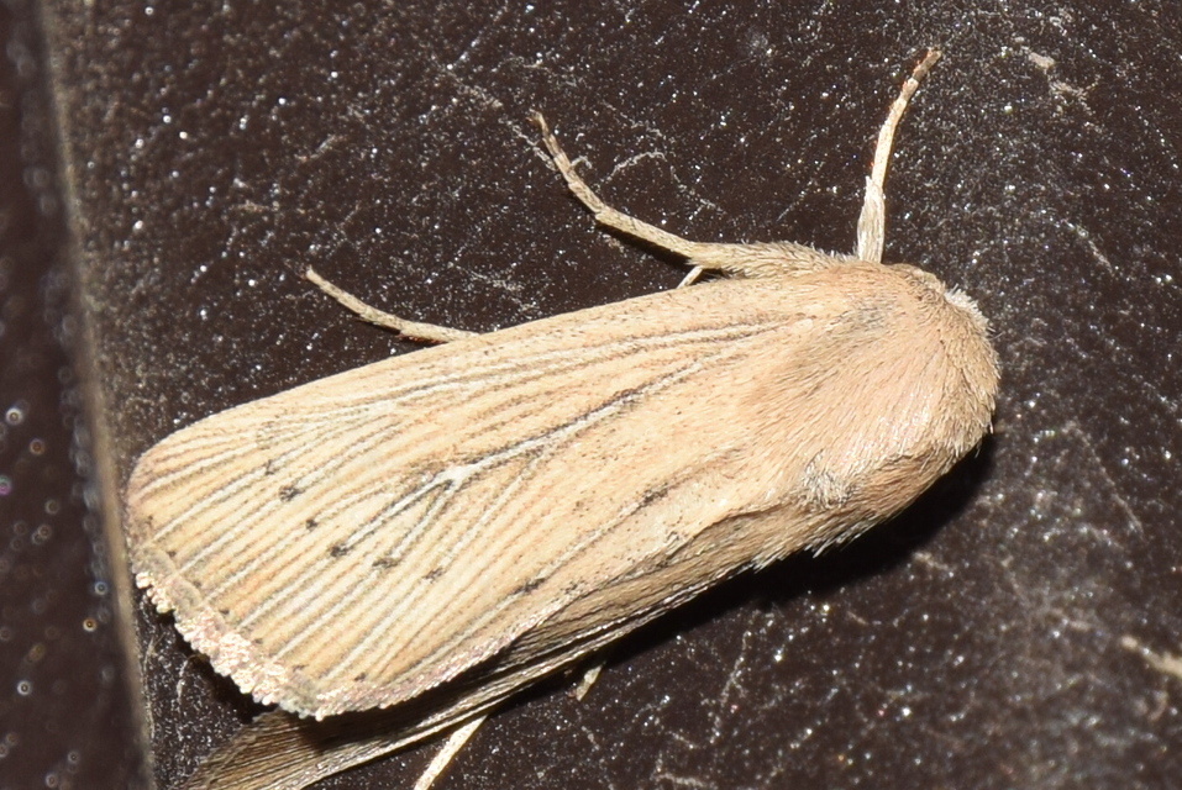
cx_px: 591
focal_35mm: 210
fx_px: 6901
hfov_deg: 9.8
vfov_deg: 6.6
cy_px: 395
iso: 100
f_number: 13
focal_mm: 140
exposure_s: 1/160
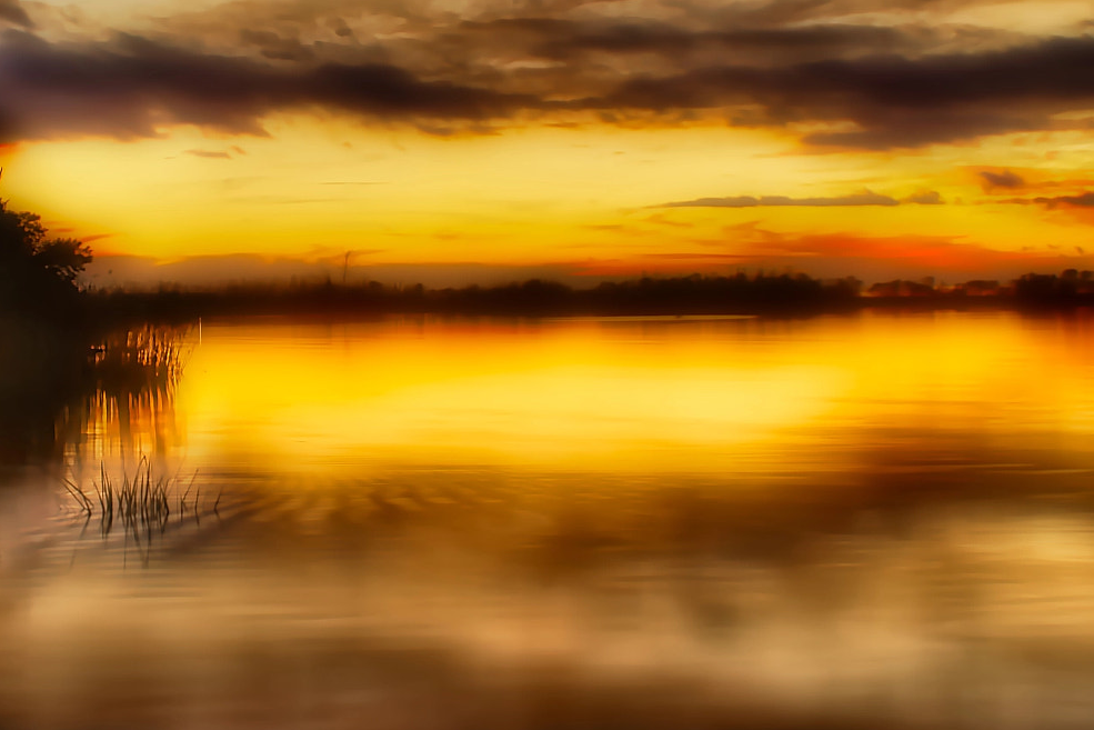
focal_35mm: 66
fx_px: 2000
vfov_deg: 20.6
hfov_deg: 30.1
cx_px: 273
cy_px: 280
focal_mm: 27
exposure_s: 1/1.6
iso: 100
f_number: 11
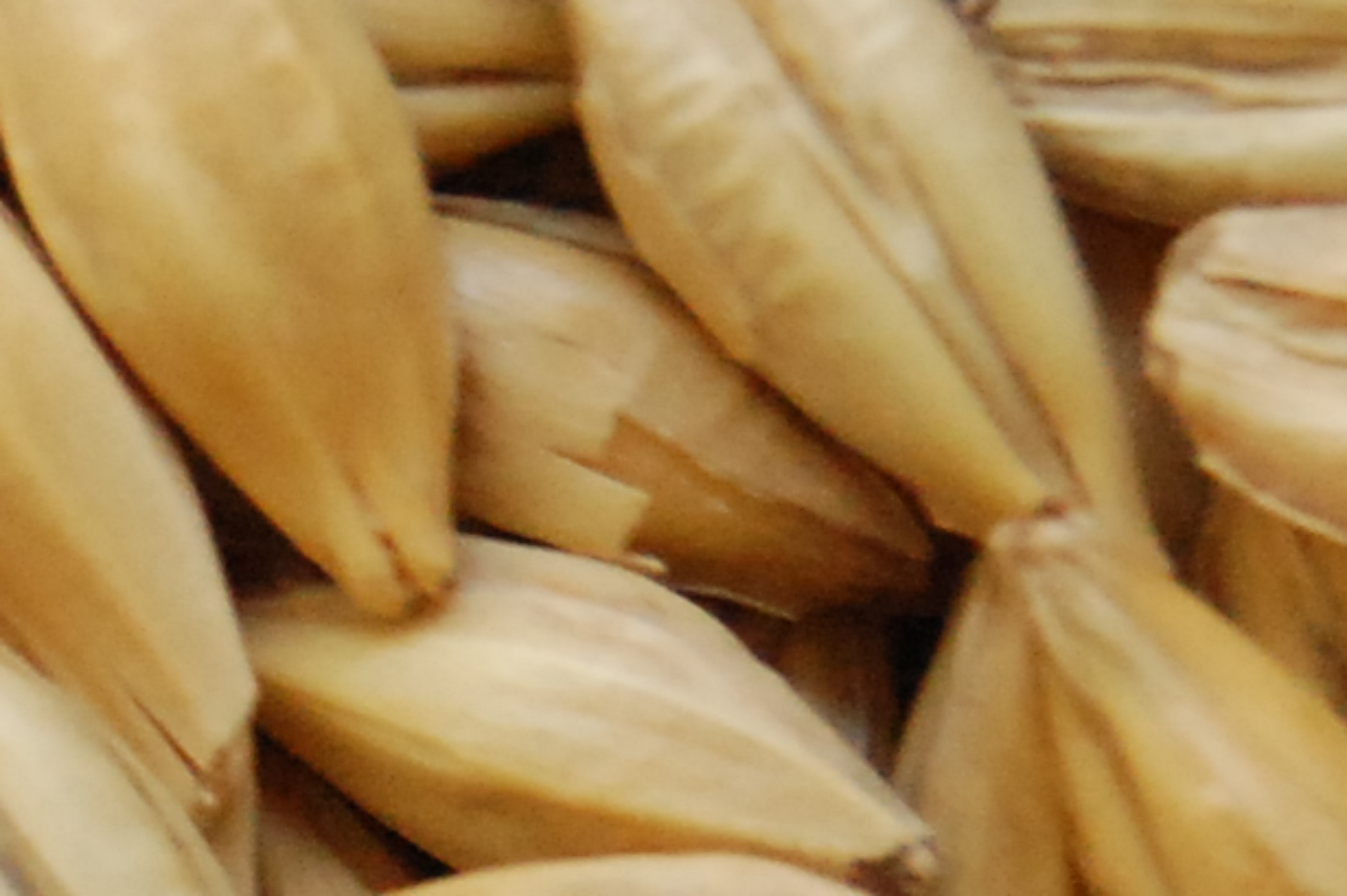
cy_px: 1608
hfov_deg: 5.1
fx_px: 15083
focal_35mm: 403
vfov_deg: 3.4
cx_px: 315
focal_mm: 55
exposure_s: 1/40
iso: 1600
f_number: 5.6
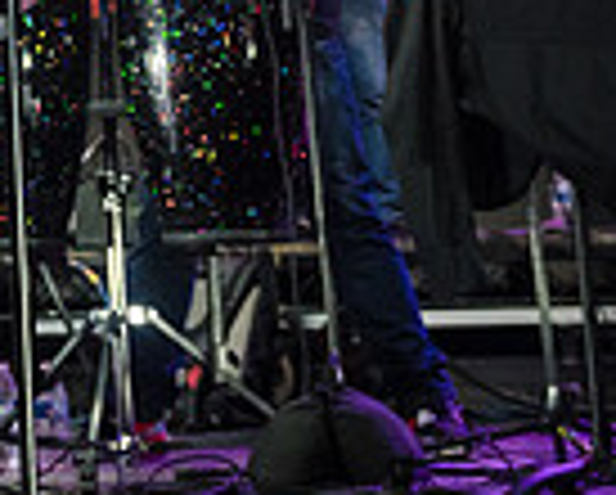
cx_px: -220
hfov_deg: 14.4
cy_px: -259
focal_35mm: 127
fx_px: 2319
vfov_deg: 11.6
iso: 3200
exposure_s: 1/250
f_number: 3.5
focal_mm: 32
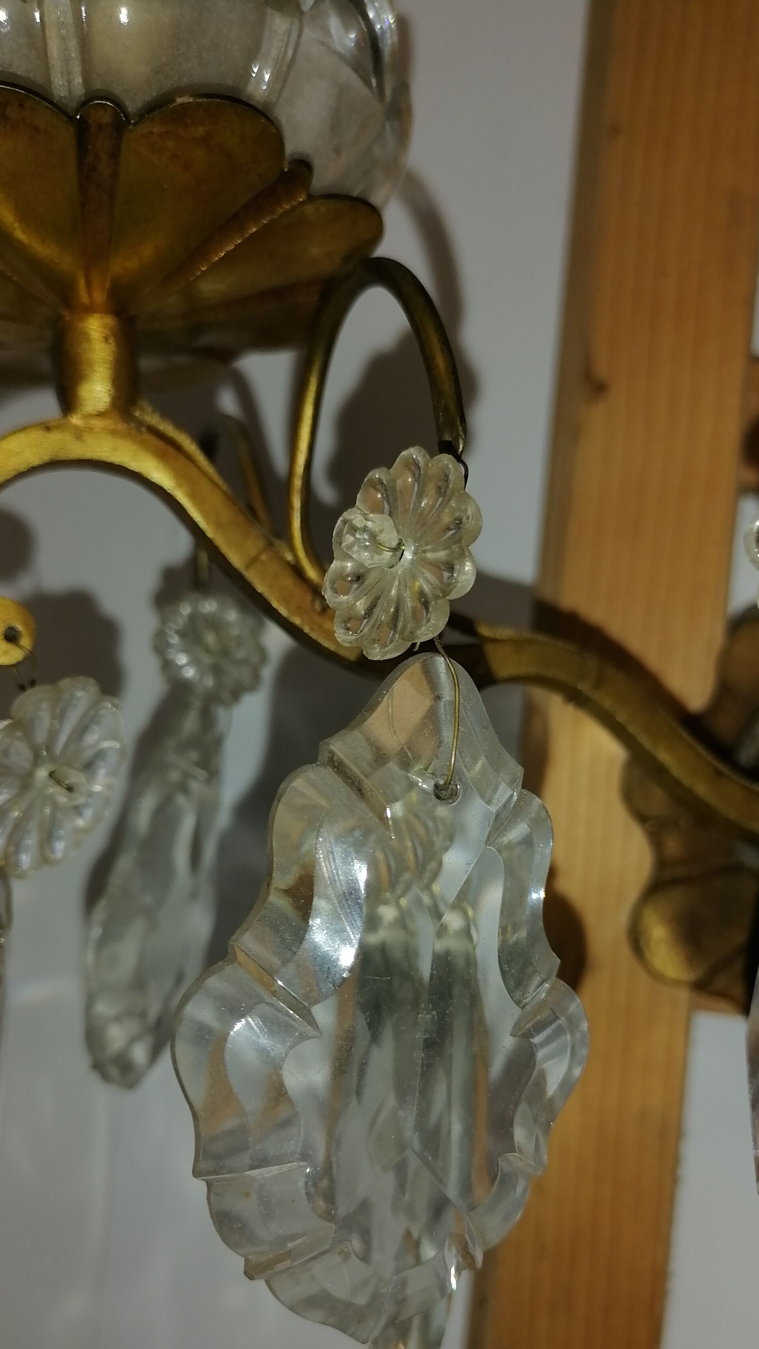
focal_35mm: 34
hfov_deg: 34.7
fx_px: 1216
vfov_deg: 57.7
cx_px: 362
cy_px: 785
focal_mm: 5.4
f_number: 1.8
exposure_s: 1/209
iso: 50
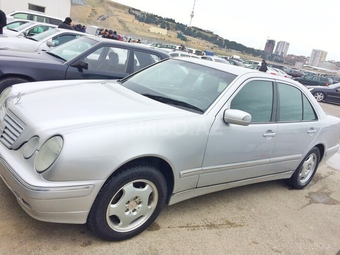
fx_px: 285
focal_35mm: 29
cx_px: 170
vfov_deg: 48.2
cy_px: 128
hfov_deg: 61.7
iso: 32
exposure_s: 1/760
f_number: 2.2
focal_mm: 4.15
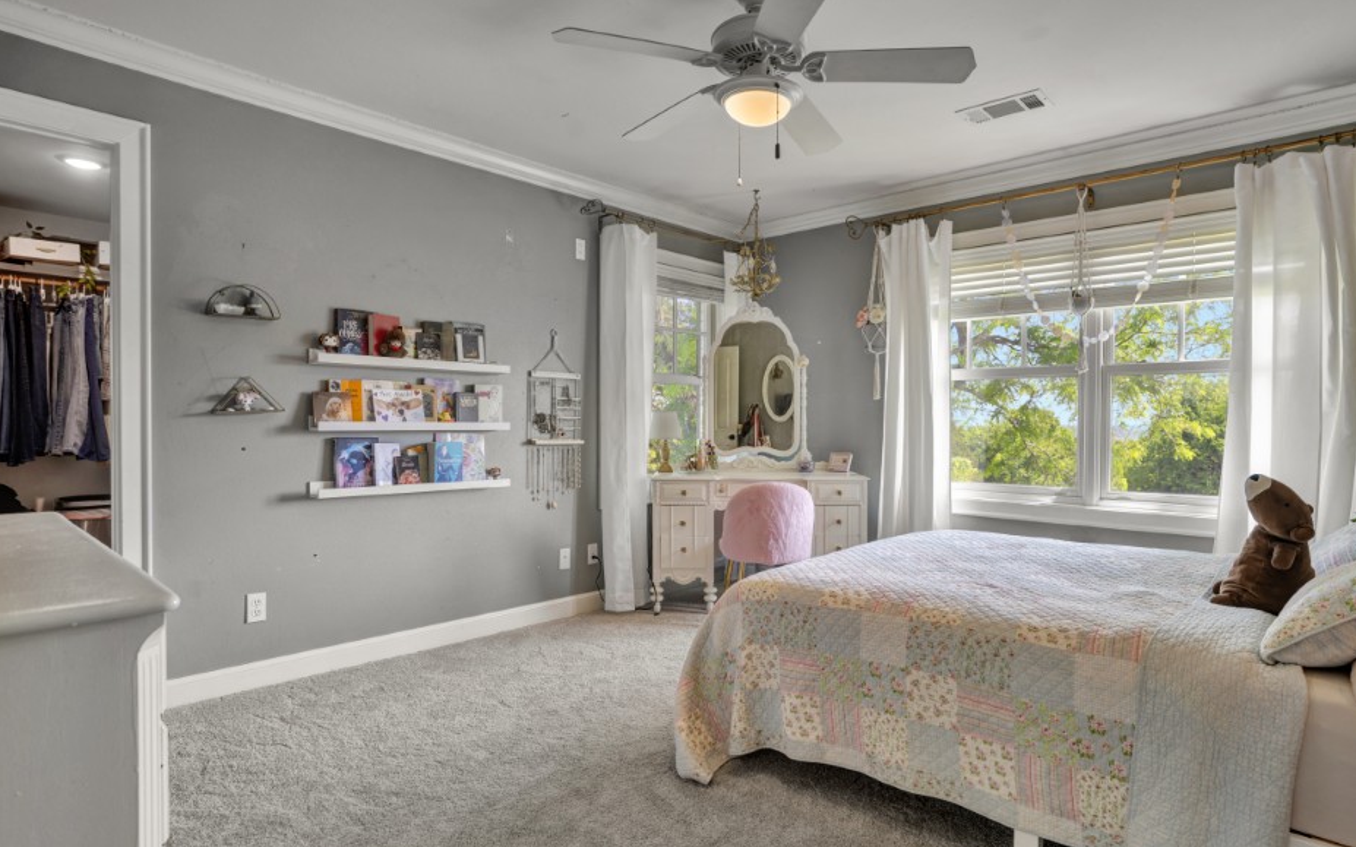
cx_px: 698
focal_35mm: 19
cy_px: 437
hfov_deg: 88.0
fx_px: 702
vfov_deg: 62.2
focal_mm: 18
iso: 100
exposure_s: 1/5
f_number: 6.3
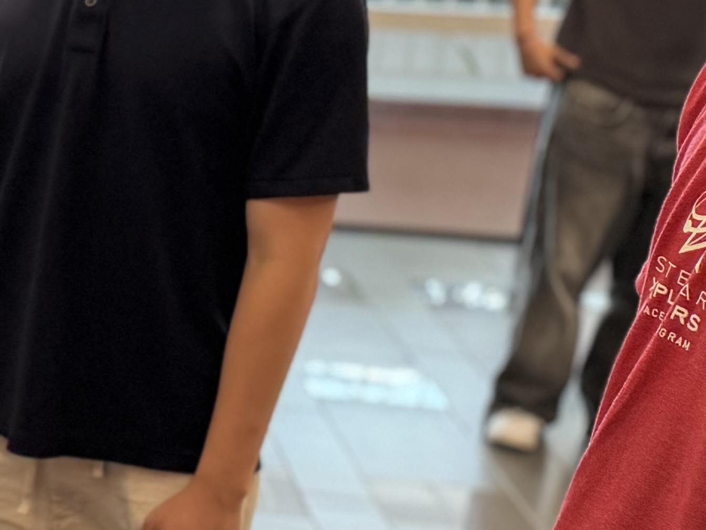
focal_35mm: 102
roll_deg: -1.6
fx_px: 2080
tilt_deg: -17.8
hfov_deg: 15.2
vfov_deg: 14.5
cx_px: -748
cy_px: 328
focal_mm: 6.76
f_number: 1.78
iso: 160
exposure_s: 1/100
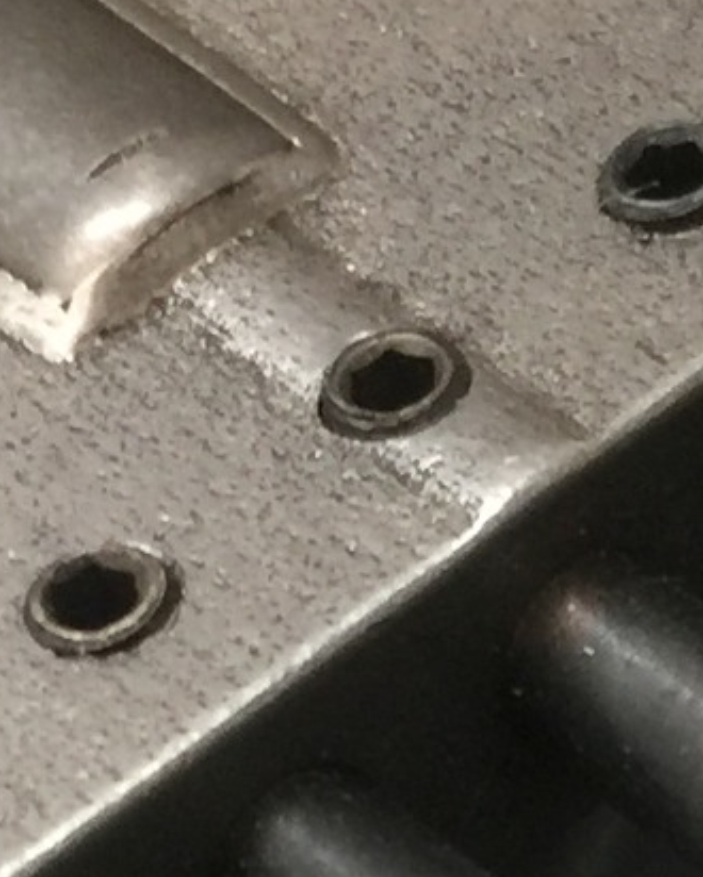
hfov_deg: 8.4
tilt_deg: -61.6
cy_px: 1726
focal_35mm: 183
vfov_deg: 9.8
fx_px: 4756
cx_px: 771
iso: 64
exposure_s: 1/17
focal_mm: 4.15
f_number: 2.2
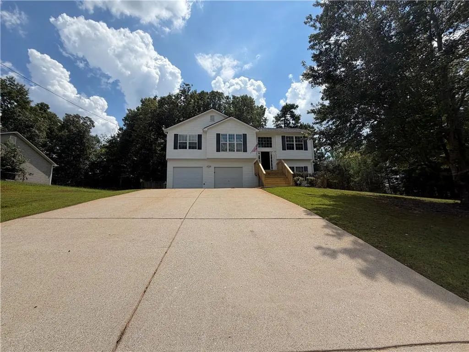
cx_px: 234
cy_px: 176
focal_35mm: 14
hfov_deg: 102.1
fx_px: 190
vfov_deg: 85.7
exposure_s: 1/1285
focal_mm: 2.22
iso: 20
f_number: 2.2
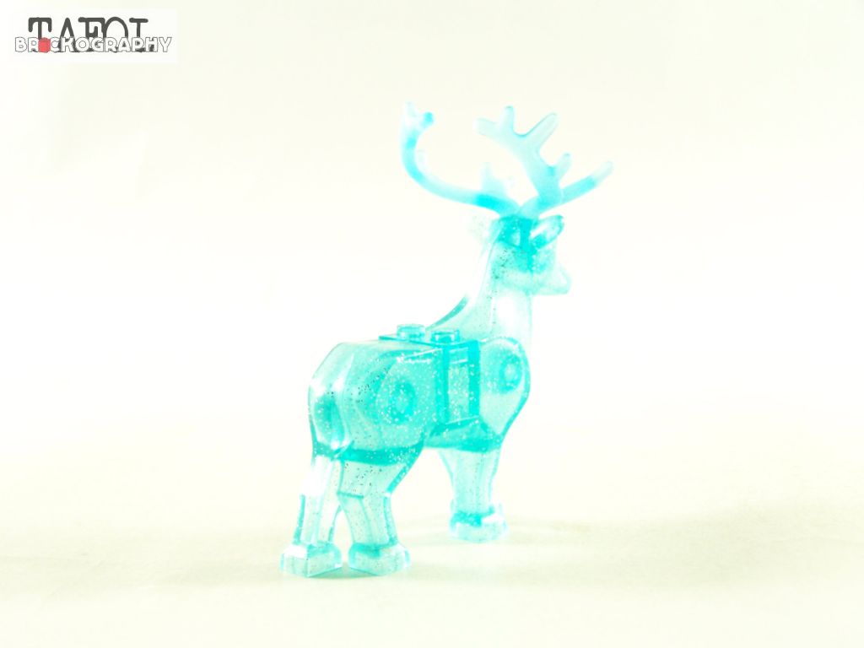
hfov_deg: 30.3
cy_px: 324
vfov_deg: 22.9
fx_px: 1597
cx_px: 432
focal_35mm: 64
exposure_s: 1/60
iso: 400
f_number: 3.2
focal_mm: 10.7
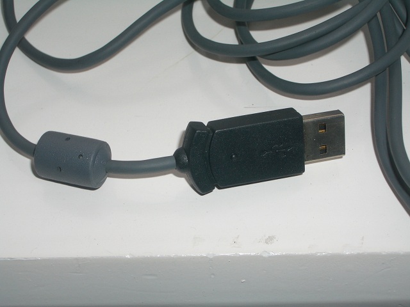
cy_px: 154
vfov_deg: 23.7
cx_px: 205
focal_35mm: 62
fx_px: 734
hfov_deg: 31.2
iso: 50
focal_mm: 10.2
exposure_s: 1/125
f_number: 5.6
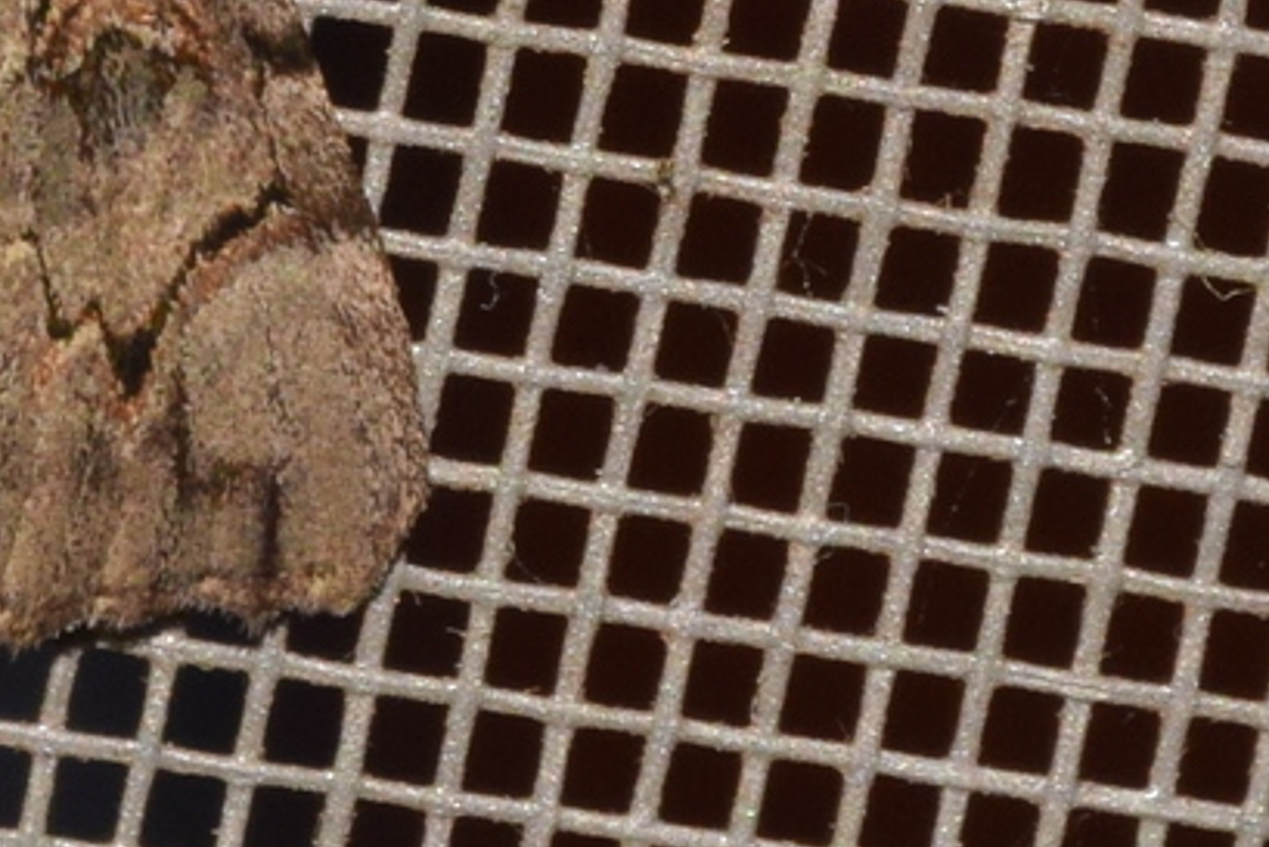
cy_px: -105
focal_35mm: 493
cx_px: -168
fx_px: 17383
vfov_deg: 2.8
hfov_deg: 4.2
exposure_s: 1/160
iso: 400
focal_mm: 140
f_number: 16
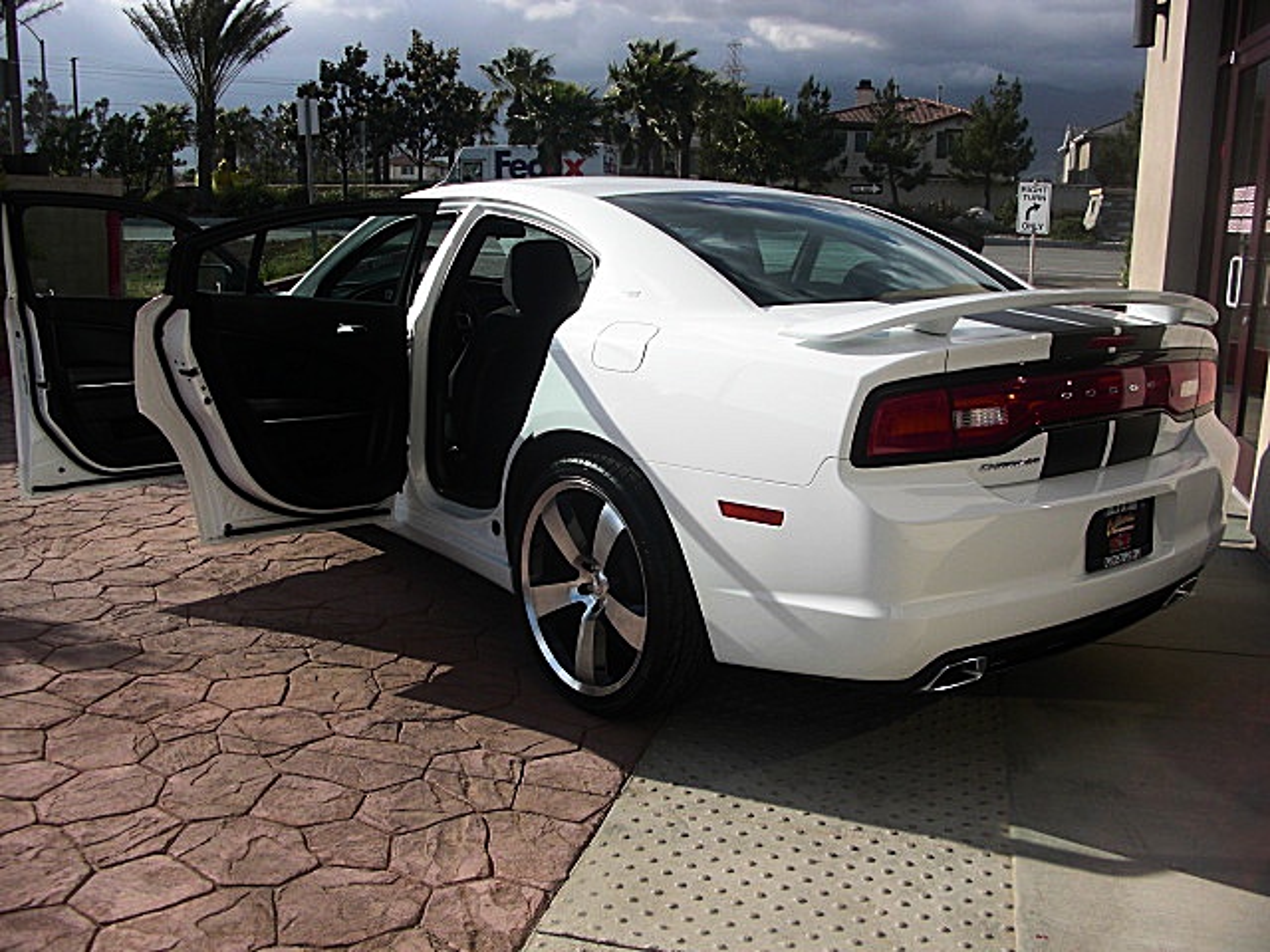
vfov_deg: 39.7
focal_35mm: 36
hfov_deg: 51.4
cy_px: 476
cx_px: 635
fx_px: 1321
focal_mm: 6.3
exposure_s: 1/160
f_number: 7.9
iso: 50
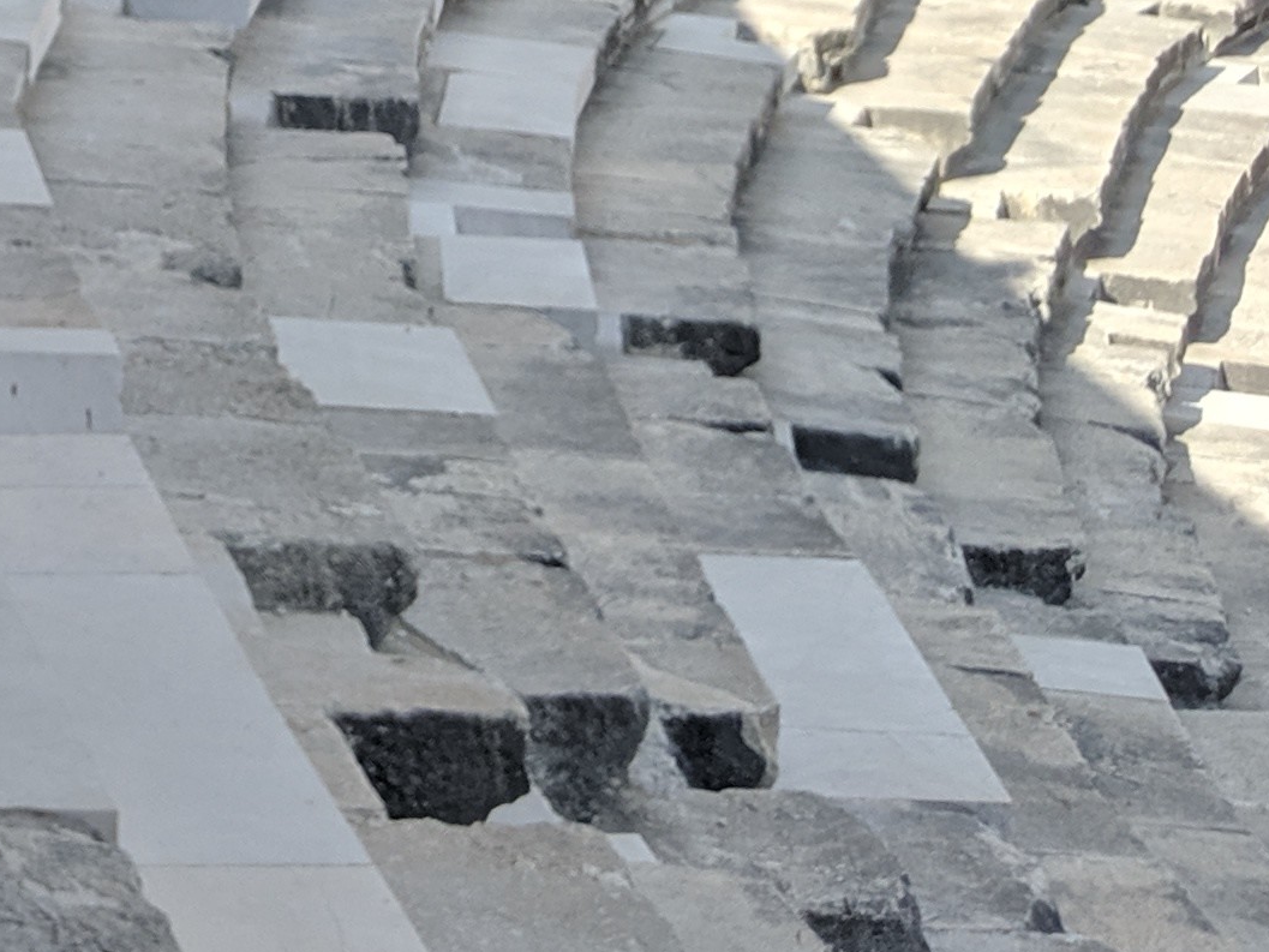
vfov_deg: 13.0
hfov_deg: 16.6
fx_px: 3776
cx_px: -839
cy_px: -780
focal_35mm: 103
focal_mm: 4.44
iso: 69
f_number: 1.8
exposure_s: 1/2933
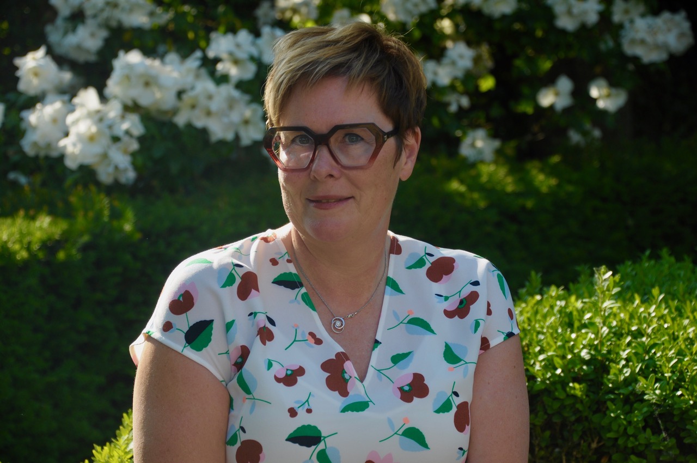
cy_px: 232
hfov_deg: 19.5
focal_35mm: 105
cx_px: 348
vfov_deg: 13.0
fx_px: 2030
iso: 200
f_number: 5
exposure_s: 1/400
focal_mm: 70
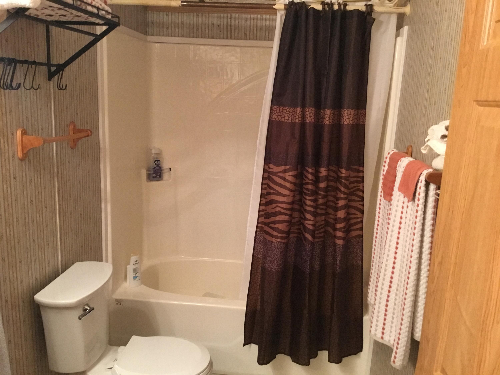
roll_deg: -2.5
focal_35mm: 31
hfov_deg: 58.4
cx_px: 250
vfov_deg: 45.4
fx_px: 448
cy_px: 188
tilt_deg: -10.9
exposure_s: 1/20
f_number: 2.4
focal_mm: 3.3
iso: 200
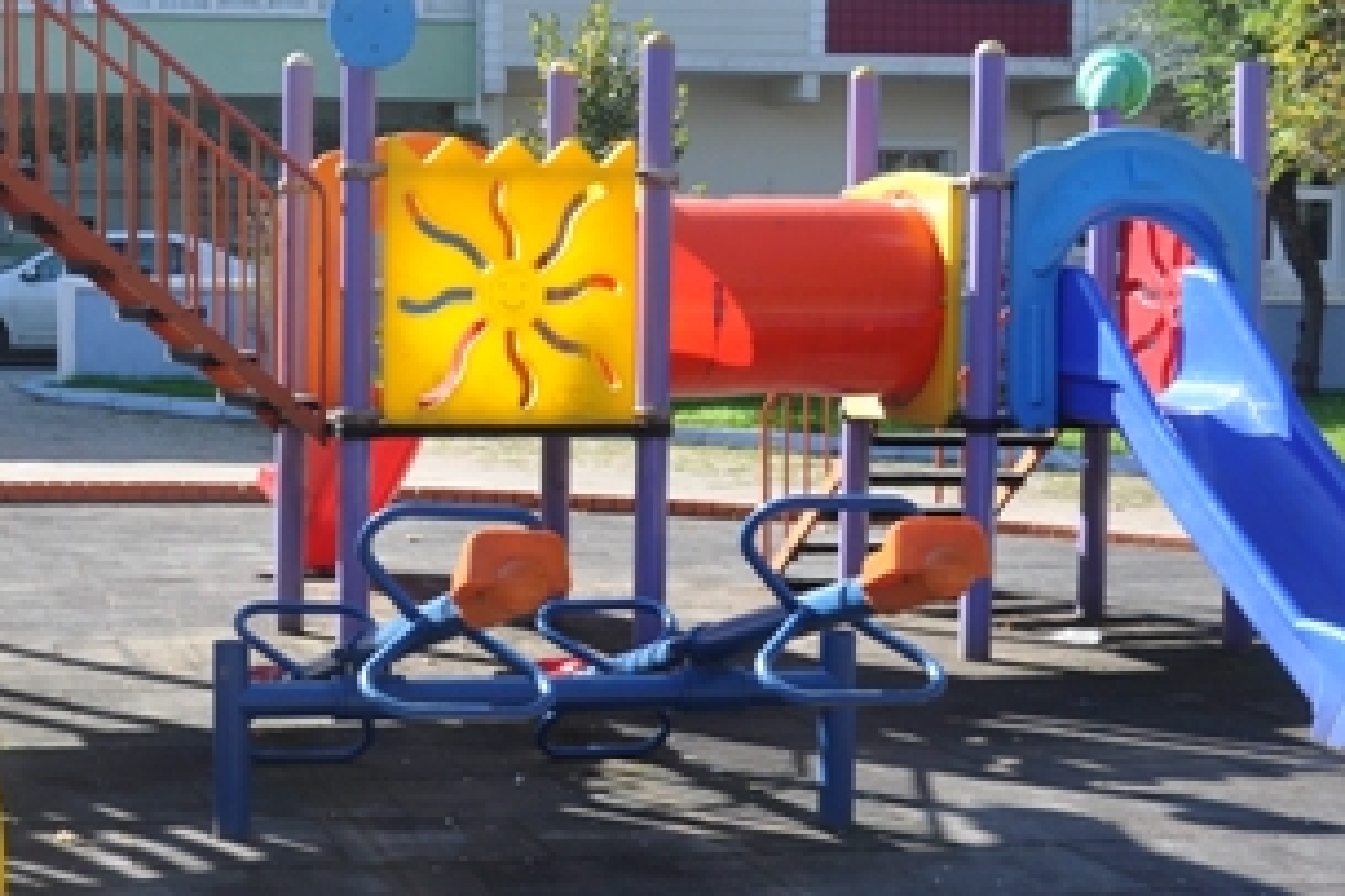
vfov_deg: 20.6
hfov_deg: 29.7
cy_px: 457
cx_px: 229
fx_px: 2466
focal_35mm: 66
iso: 200
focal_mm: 21
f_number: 8
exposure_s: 1/250
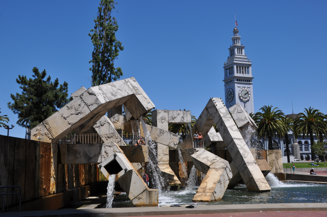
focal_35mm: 39
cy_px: 108
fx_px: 354
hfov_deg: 49.6
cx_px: 164
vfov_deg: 34.1
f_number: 14
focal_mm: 26
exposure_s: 1/200
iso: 200
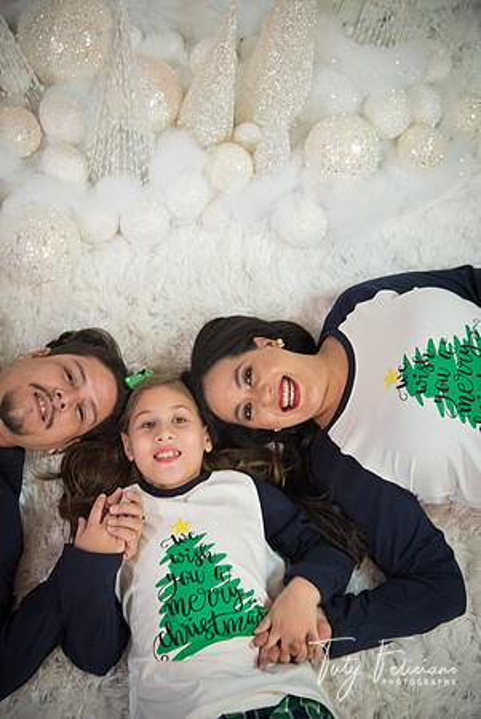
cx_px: 240
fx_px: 1040
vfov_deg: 38.2
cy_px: 360
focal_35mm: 52
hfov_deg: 26.0
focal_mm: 52
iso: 1000
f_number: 4.5
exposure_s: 1/100
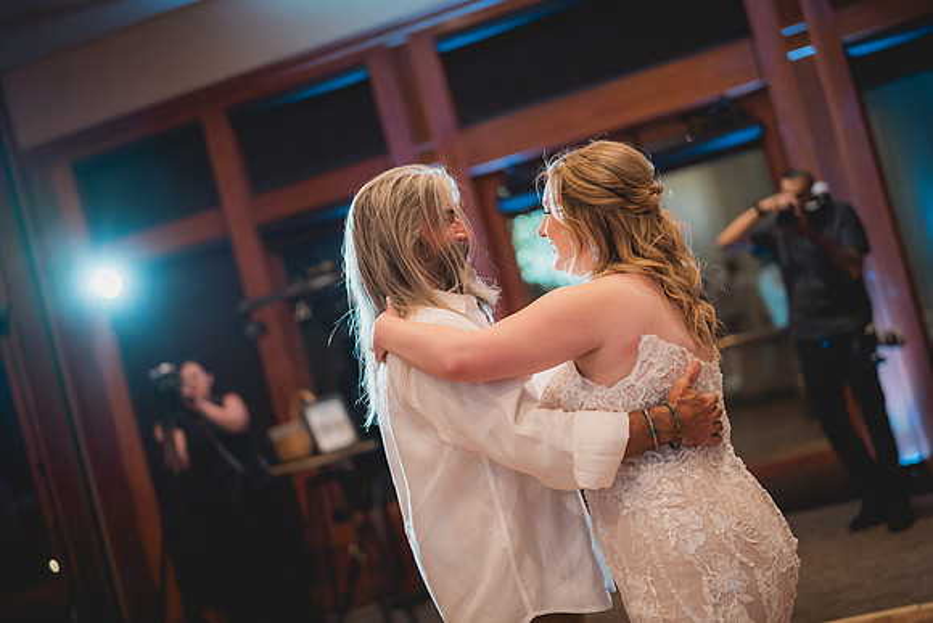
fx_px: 1296
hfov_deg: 39.6
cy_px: 312
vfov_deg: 27.0
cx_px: 466
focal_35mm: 50
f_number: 1.4
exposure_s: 1/400
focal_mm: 50
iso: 1250
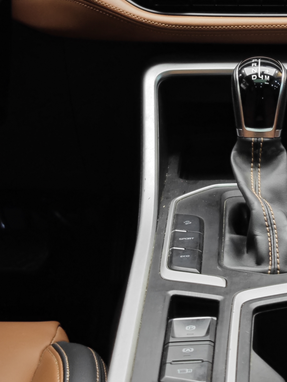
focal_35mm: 100
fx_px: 1105
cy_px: 24
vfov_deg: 19.2
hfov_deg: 14.6
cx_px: 273
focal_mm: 8.7
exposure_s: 1/25
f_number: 1.9
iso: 160
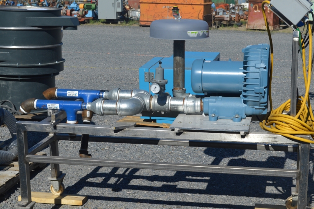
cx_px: 176
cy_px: 113
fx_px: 593
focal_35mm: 68
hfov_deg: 29.6
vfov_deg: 20.0
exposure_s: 1/400
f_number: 10
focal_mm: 34
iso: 100
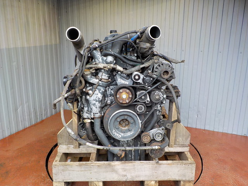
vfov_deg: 46.8
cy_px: 93
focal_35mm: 30
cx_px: 124
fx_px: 215
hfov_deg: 60.0
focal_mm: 4.1
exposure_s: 1/30
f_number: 3.3
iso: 160
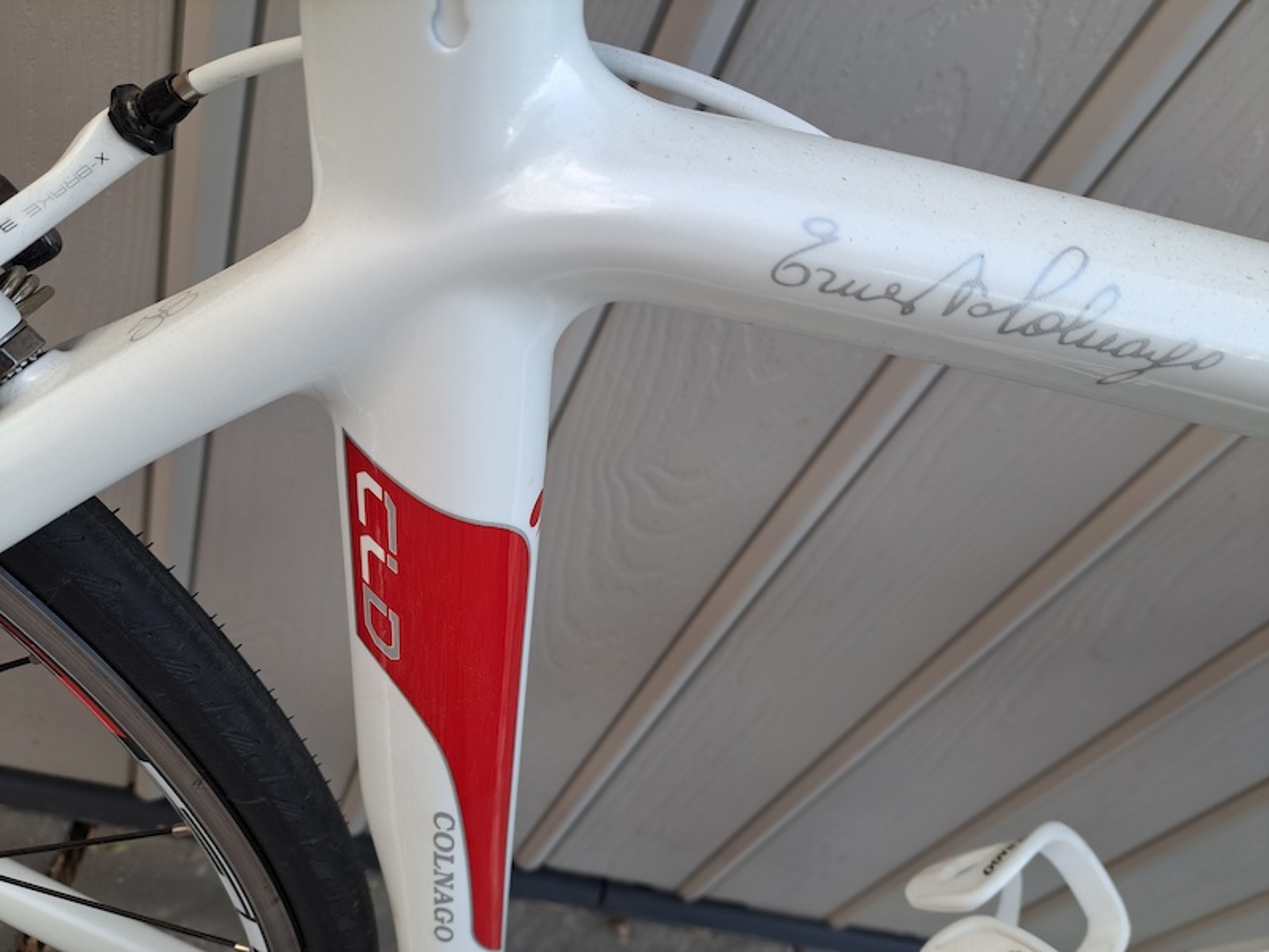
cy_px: 476
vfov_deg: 56.8
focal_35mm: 24
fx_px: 880
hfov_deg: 71.6
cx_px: 634
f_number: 1.8
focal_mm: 5.23
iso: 50
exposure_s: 1/120
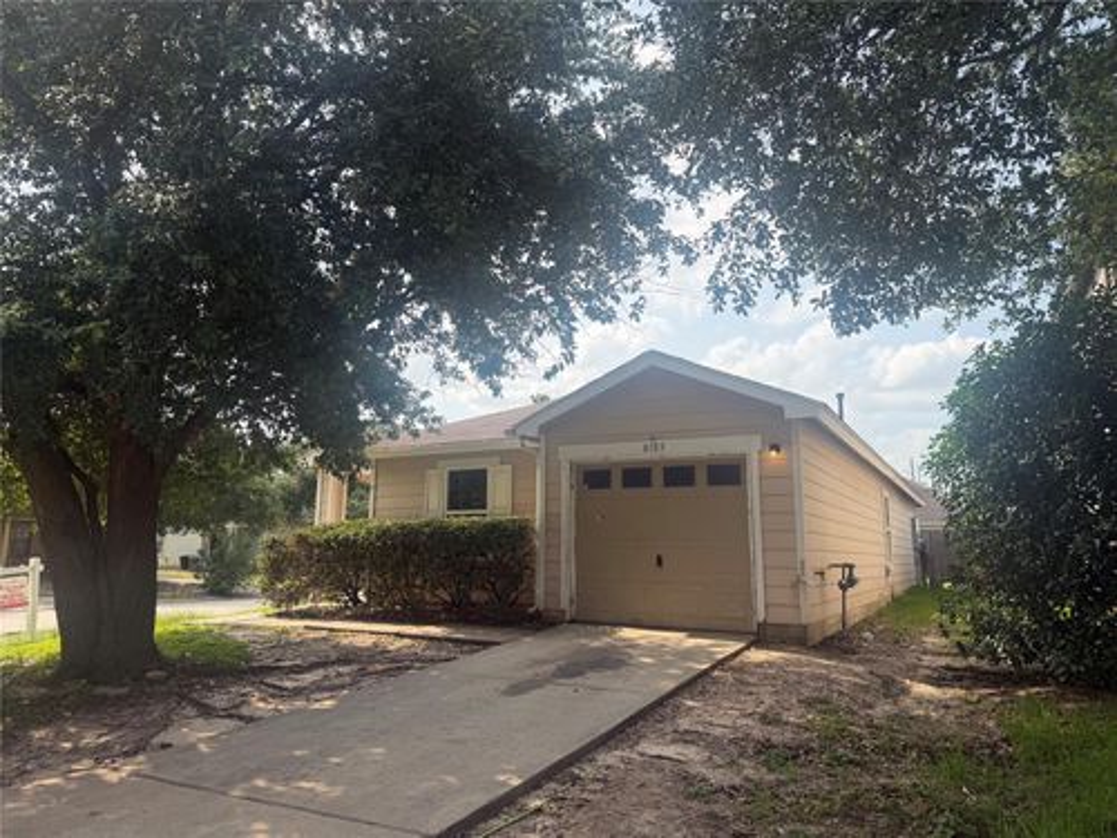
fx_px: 774
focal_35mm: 24
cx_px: 558
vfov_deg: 56.8
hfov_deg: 71.6
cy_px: 419
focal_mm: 6.76
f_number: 1.78
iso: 100
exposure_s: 1/2110
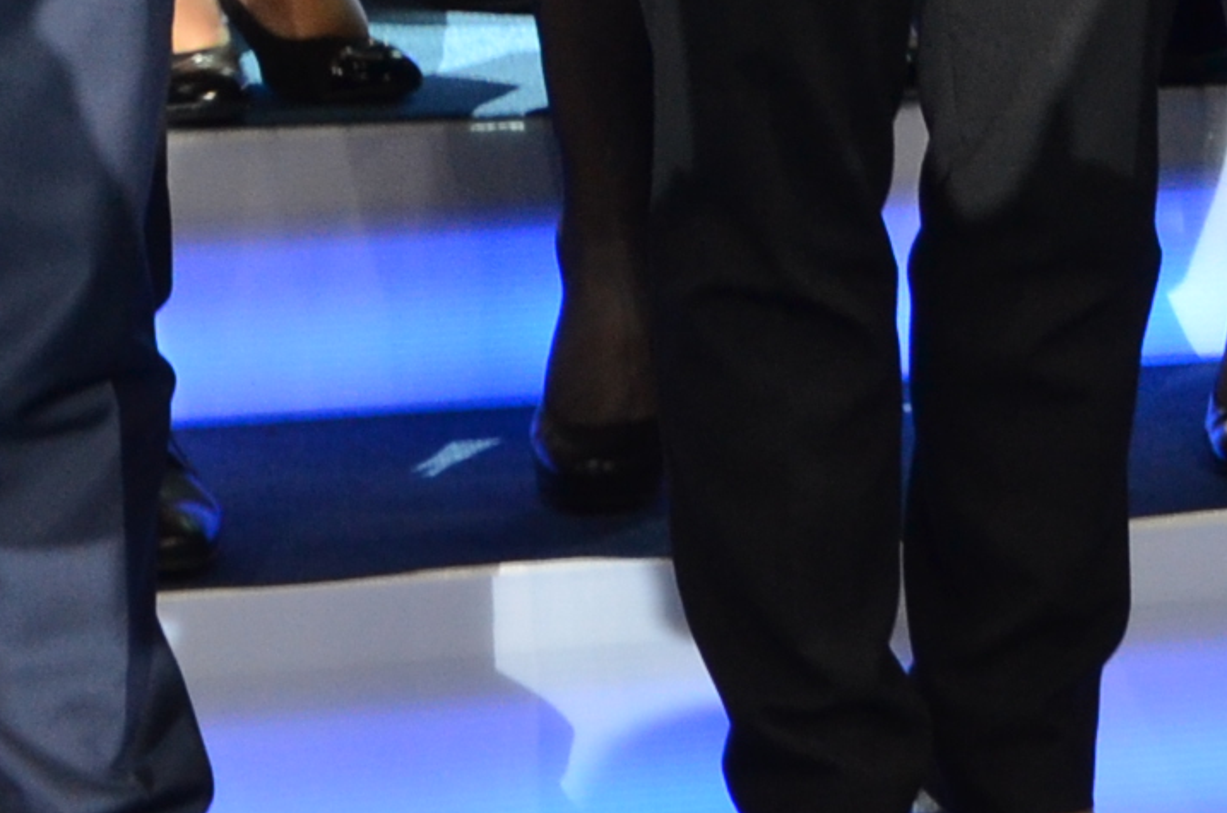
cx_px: 1857
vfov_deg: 5.6
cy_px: -1277
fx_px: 7891
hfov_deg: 8.7
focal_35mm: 232
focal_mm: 30
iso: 800
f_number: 4.2
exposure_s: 1/50
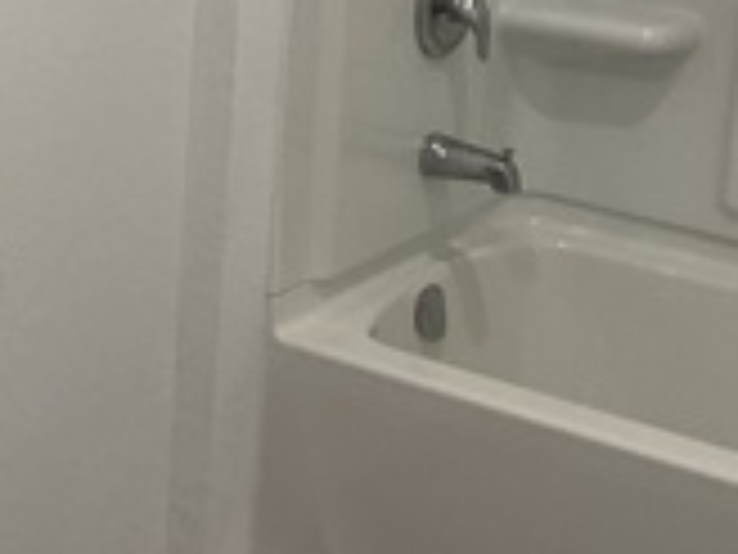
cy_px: -95
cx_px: -297
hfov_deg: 16.2
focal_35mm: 113
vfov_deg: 12.8
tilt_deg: -10.8
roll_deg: -1.8
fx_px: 2409
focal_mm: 3
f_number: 1.8
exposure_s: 1/60
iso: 40
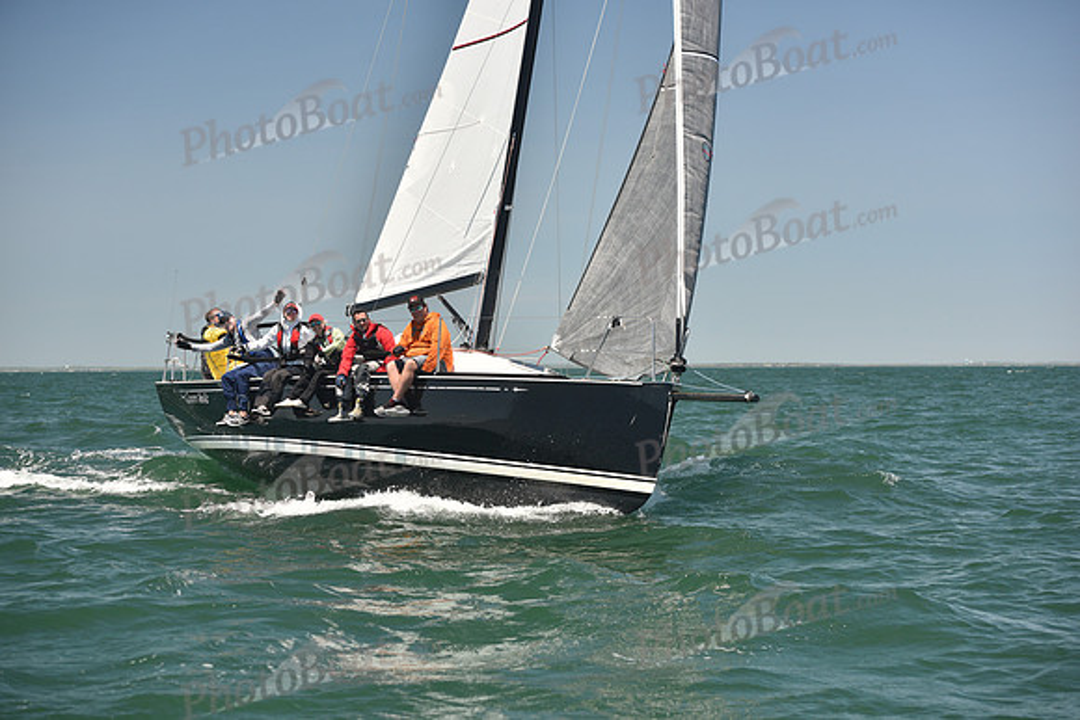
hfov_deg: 28.8
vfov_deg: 19.5
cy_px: 360
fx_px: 2100
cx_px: 540
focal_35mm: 70
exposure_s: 1/800
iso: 250
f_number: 4.5
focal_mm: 70
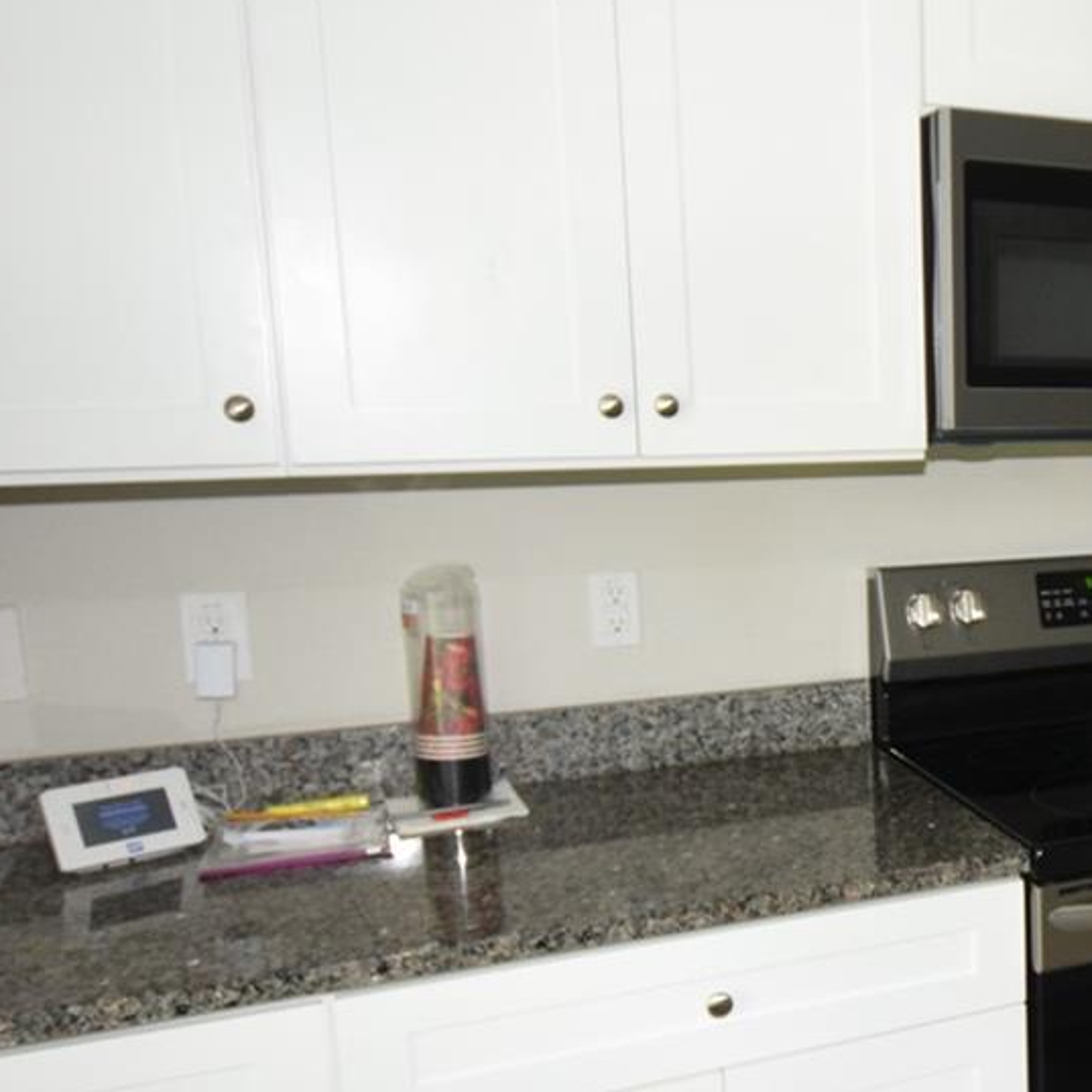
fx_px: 1356
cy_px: 651
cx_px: 1184
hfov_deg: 37.2
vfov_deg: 43.7
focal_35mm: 38
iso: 800
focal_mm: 10
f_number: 5
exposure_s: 1/100
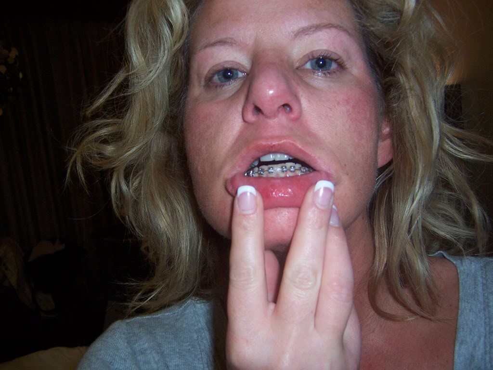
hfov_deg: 55.4
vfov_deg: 42.9
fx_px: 470
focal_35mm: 33
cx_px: 246
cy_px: 185
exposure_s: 1/60
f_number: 2.8
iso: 140
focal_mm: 5.5
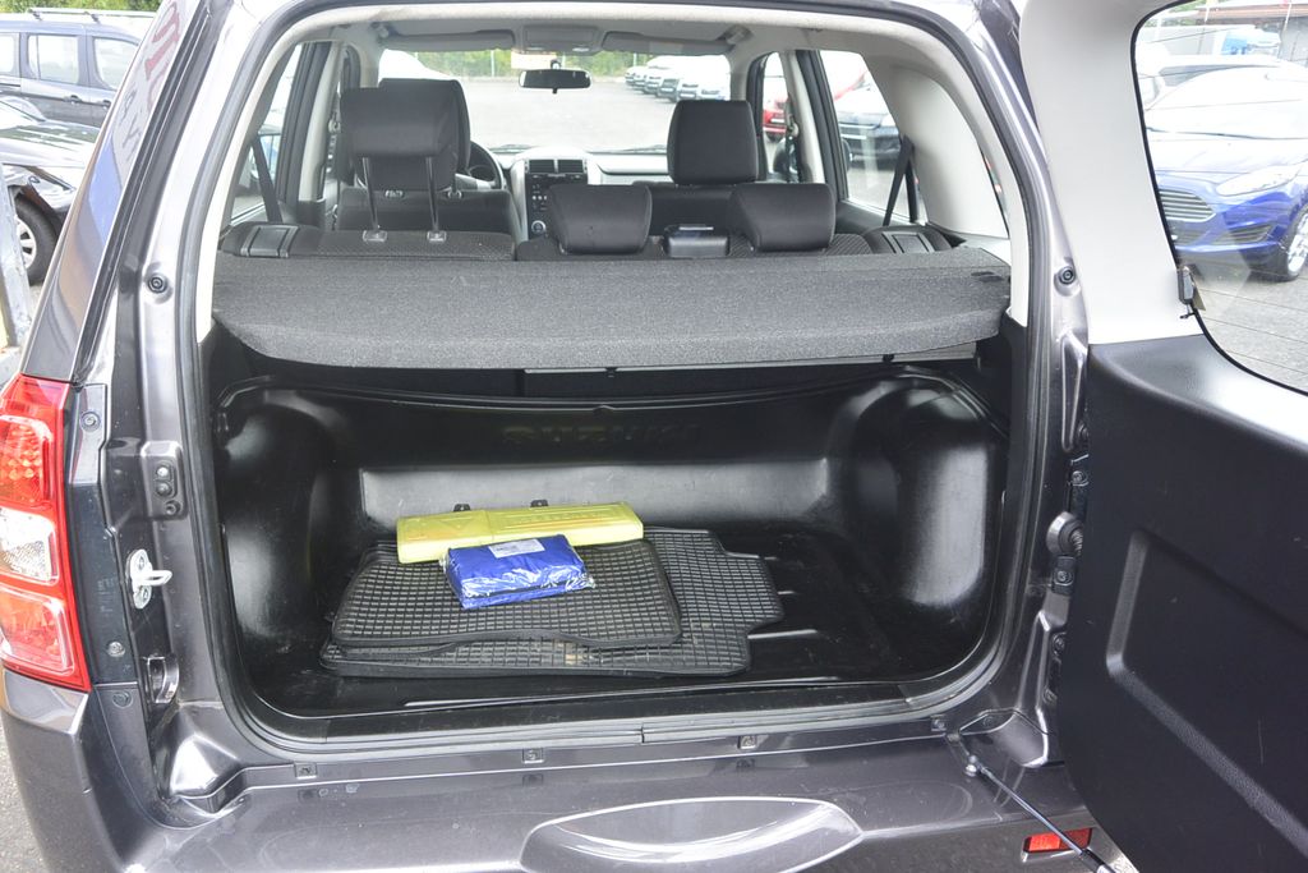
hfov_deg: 67.4
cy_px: 436
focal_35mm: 27
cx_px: 654
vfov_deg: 47.9
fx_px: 981
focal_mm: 10
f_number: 3.5
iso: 160
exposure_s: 1/160
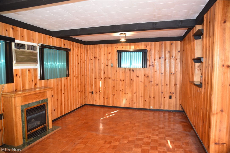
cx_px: 115
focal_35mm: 24
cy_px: 76
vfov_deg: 53.2
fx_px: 153
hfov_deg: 73.7
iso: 800
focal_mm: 24
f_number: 4.5
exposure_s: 1/80
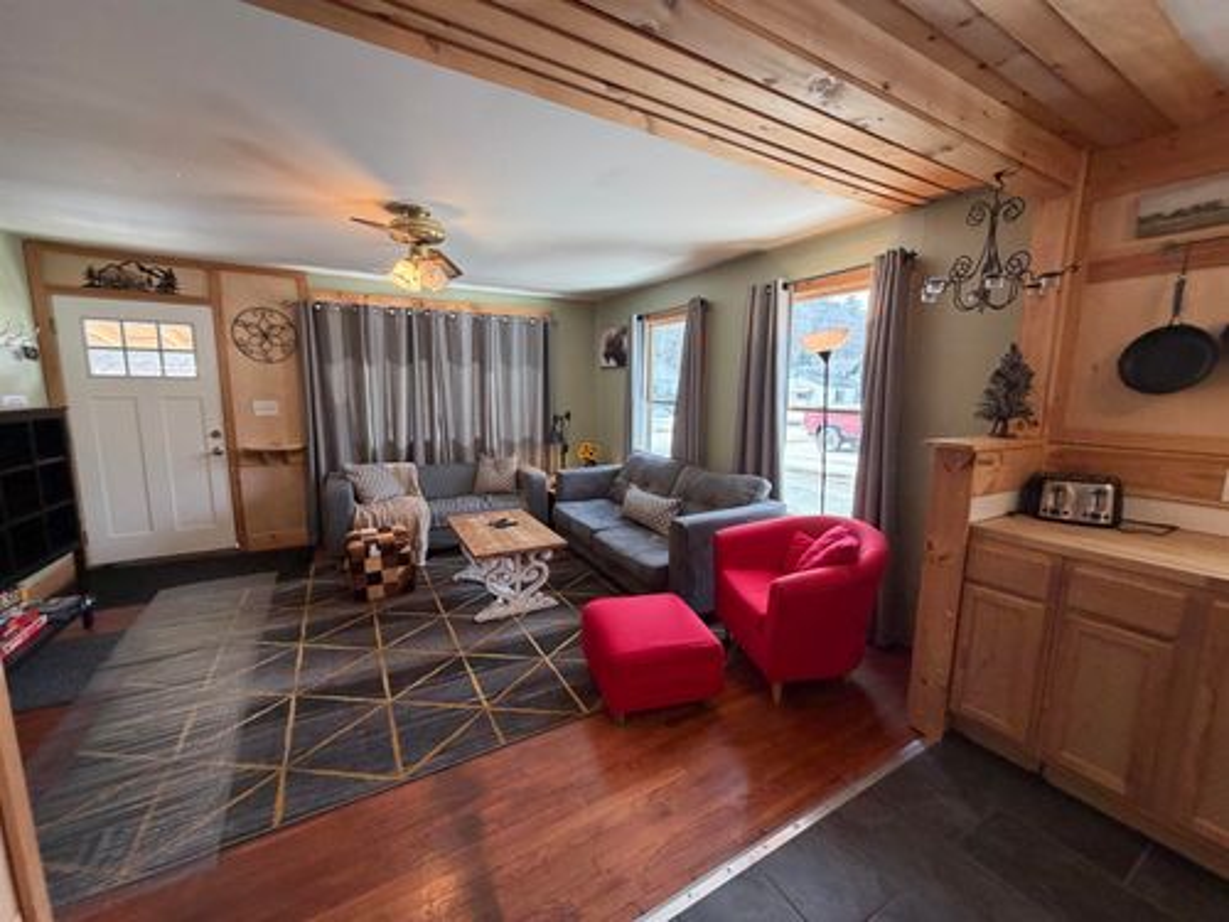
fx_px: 497
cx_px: 614
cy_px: 461
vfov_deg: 85.7
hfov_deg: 102.1
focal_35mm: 14
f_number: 2.2
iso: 250
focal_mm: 2.22
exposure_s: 1/120
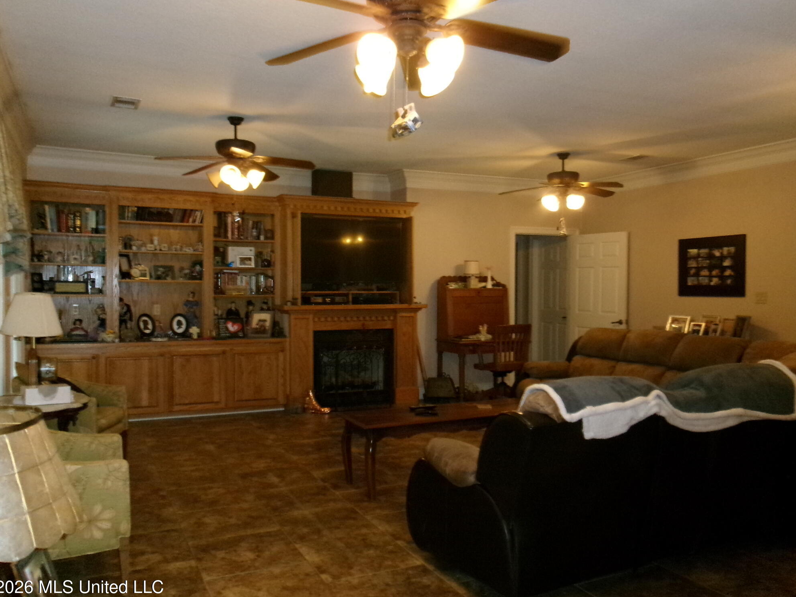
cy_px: 306
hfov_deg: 61.7
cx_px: 392
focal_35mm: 29
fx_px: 667
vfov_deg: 48.2
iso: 767
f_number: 3.9
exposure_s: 1/34
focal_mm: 5.1
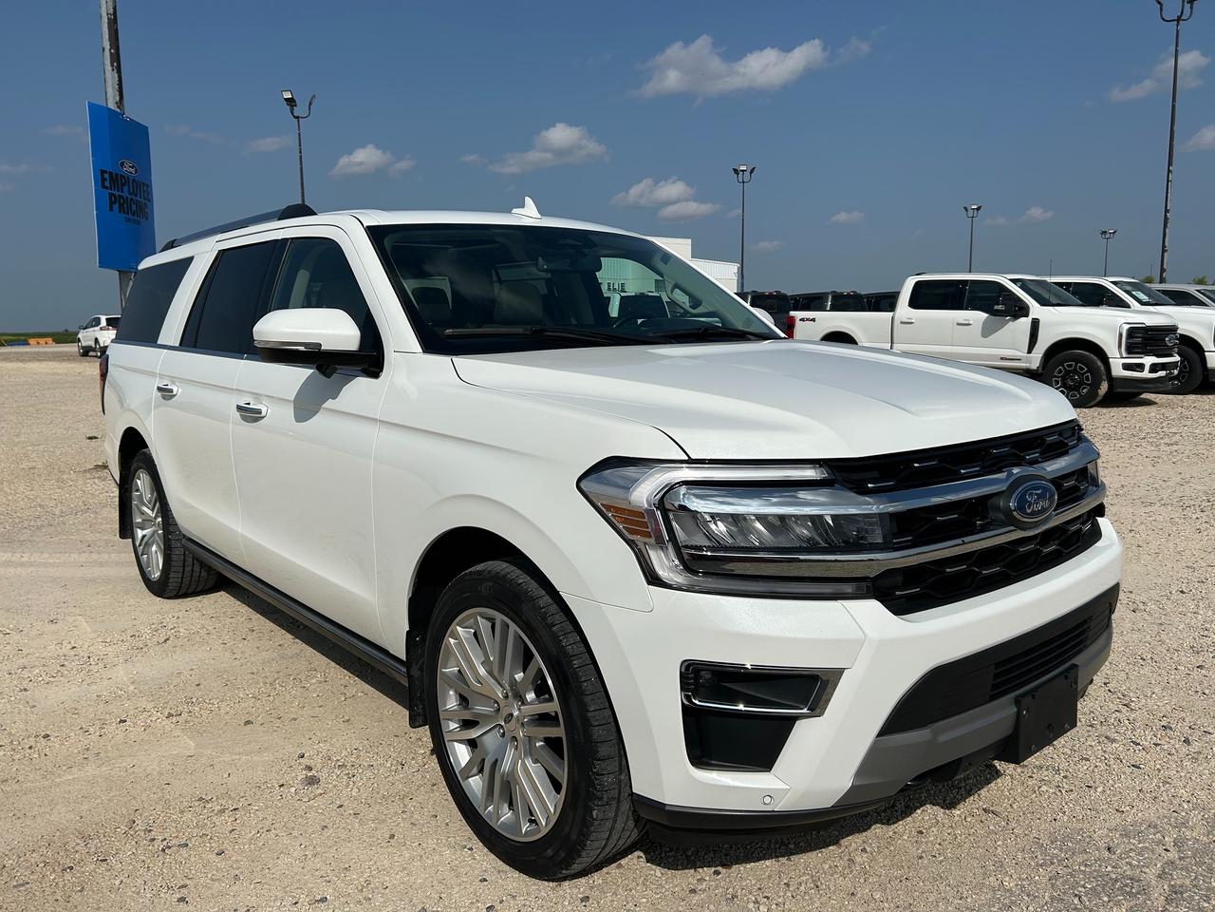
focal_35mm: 26
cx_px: 608
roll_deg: +2.2
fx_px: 913
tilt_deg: -5.6
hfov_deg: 67.3
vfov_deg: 53.1
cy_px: 456
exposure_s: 1/14286
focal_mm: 5.7
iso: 50
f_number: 1.5
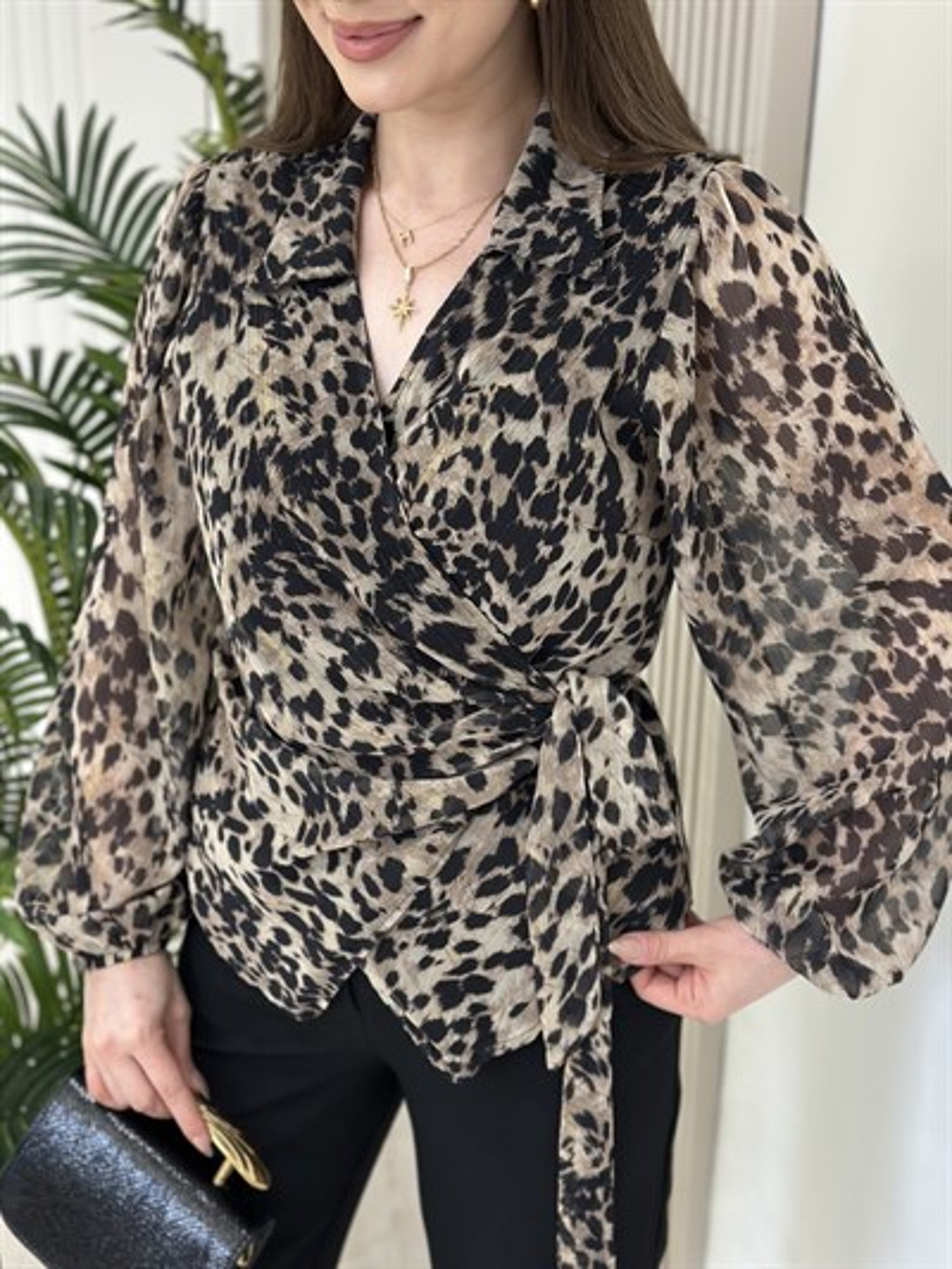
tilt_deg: -17.9
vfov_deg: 39.6
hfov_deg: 30.3
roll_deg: -2.2
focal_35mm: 48
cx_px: 476
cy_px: 634
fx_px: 1759
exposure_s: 1/100
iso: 80
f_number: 1.78
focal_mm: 6.86
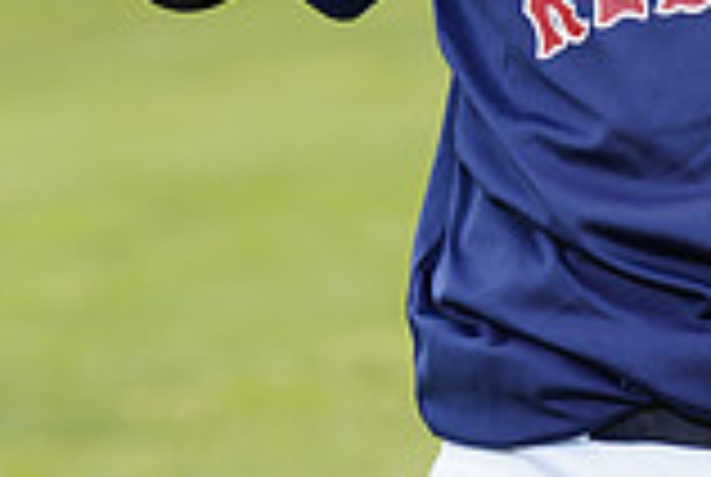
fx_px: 10804
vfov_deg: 2.5
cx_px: 806
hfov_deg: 3.8
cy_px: -250
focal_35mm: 546
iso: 100
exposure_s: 1/250
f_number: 6.3
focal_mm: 149
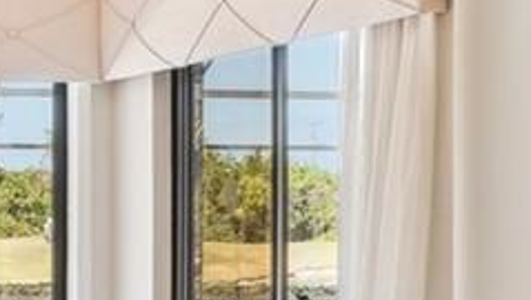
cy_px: 220
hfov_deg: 16.3
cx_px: -402
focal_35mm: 112
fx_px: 1579
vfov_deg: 10.8
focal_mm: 16
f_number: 8
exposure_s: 1/20
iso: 400
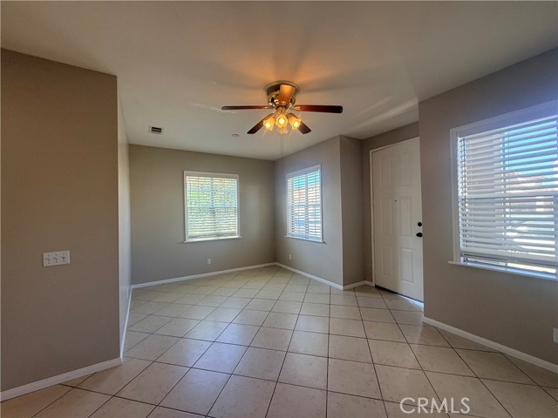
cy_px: 209
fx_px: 226
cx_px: 279
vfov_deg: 85.7
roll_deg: +0.9
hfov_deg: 102.1
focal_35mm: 14
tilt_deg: -0.1
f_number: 2.2
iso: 100
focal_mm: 2.22
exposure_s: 1/120
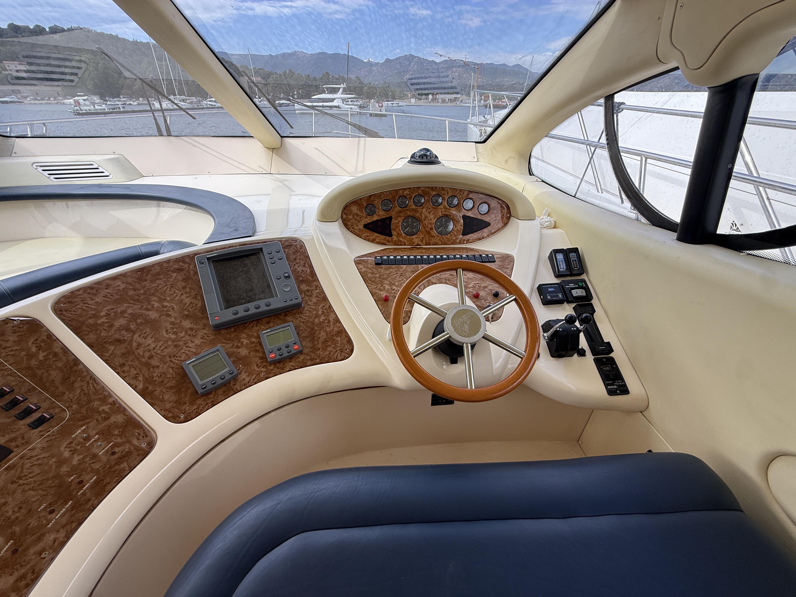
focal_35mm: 14
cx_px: 398
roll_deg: +1.0
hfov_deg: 102.1
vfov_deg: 85.7
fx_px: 322
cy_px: 298
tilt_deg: -30.8
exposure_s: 1/124
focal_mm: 2.22
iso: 50
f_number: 2.2
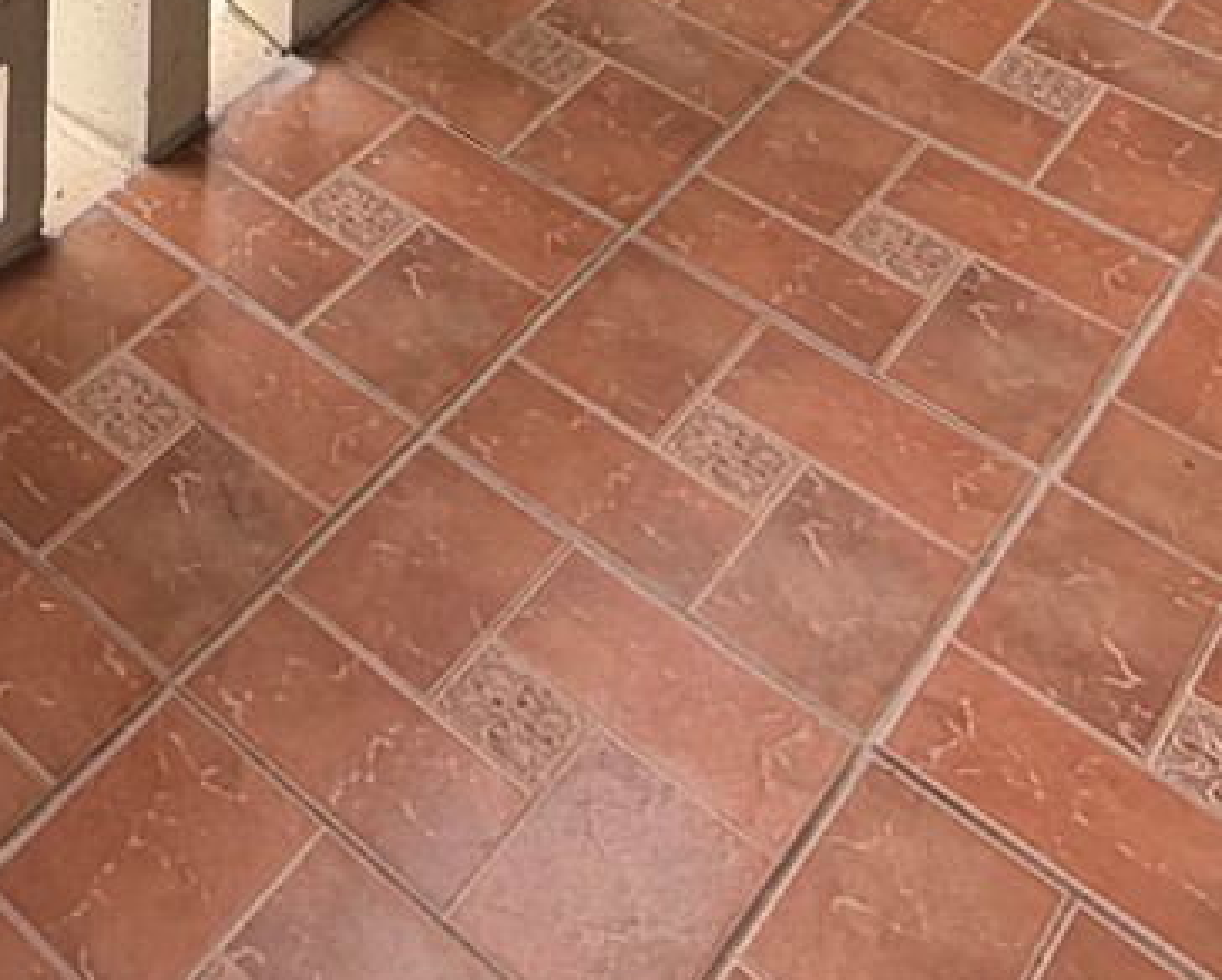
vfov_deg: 17.5
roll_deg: +1.3
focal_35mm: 60
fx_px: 2172
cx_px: -363
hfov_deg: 26.6
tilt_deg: -11.0
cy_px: -1017
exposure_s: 1/126
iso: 40
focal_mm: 2.22
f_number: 2.2
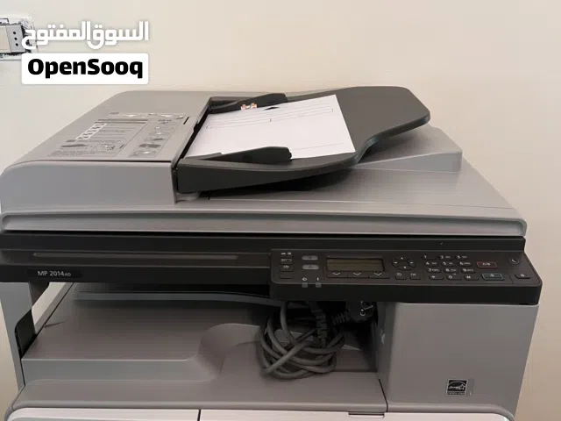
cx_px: 280
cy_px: 210
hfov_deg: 67.3
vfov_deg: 53.1
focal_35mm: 26
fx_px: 421
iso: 200
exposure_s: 1/50
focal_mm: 5.7
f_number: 1.5
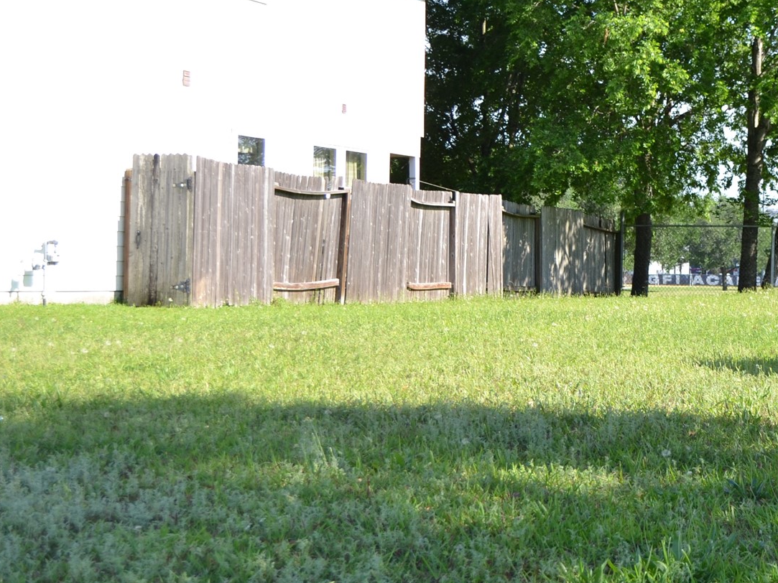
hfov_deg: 23.4
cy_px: 325
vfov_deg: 18.2
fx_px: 1820
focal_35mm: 81
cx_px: 713
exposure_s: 1/200
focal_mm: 28
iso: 100
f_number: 4.5
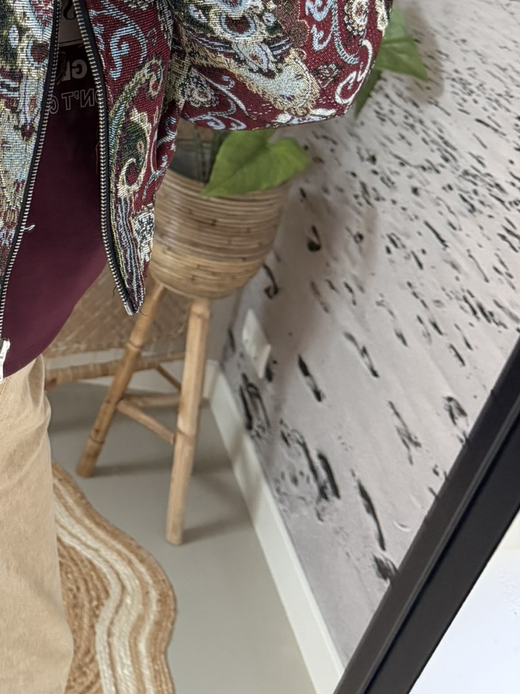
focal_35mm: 55
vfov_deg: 34.0
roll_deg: -7.6
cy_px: 151
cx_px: -73
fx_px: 1102
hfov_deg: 24.5
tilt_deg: -44.1
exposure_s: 1/52
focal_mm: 6.76
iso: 800
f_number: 1.78
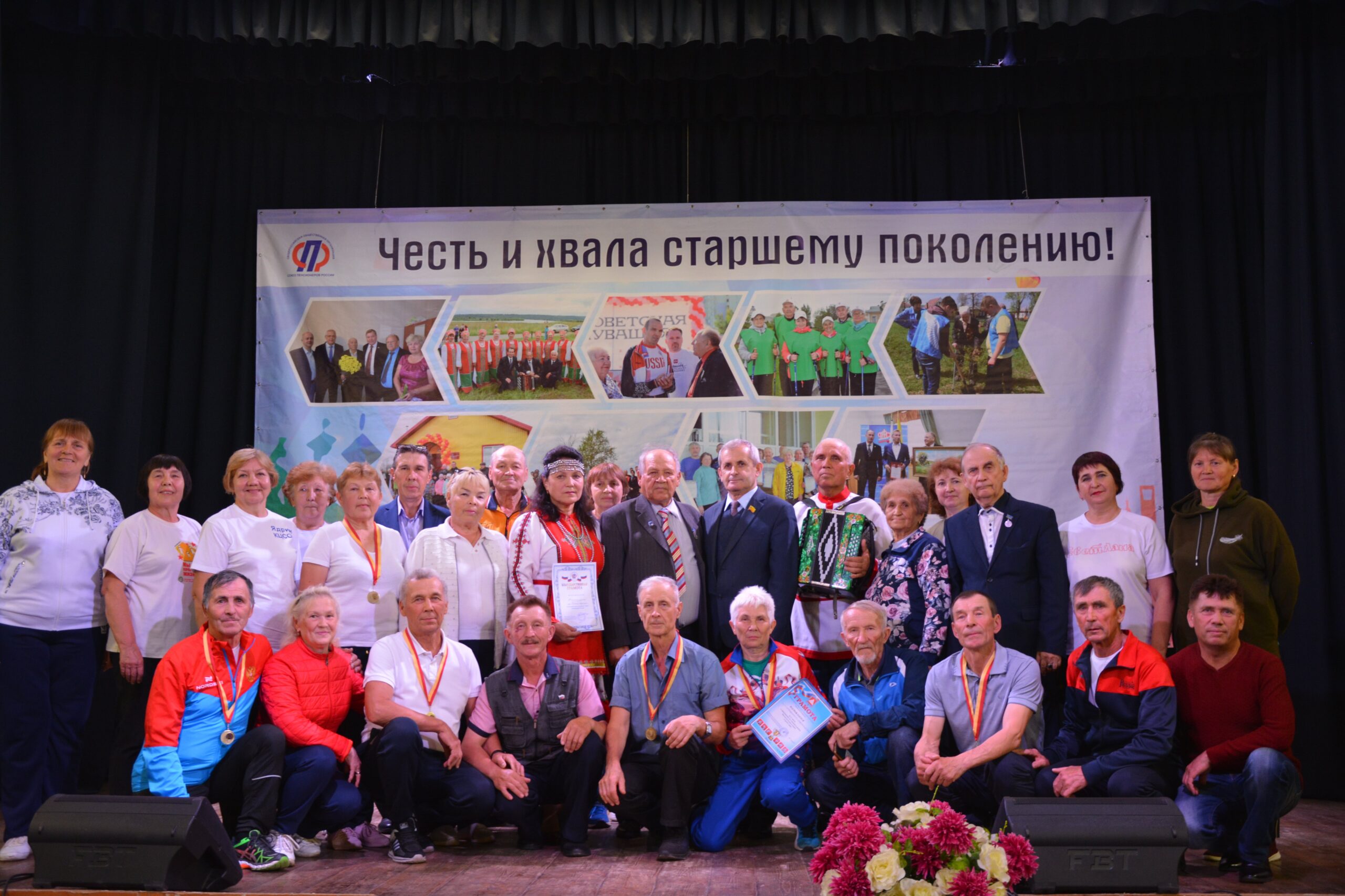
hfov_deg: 49.6
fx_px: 1457
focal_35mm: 39
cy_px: 448
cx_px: 672
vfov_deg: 34.2
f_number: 4
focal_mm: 26
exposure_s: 1/60
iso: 720
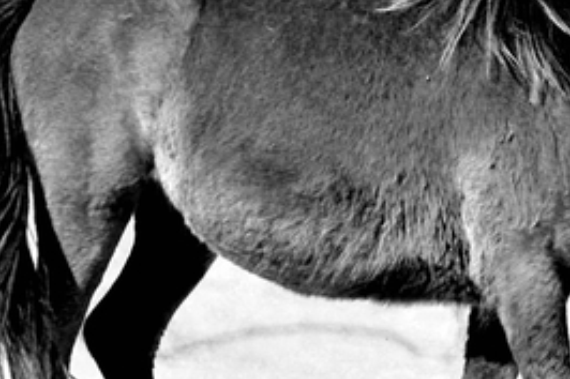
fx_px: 10601
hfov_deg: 3.1
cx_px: 531
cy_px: 230
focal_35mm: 670
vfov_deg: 2.0
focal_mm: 170
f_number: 2.8
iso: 560
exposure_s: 1/8000
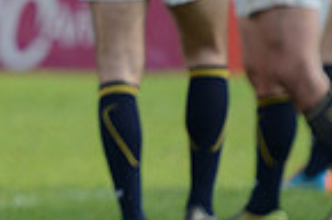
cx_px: -238
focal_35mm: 963
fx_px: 8862
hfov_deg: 2.1
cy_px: -166
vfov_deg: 1.4
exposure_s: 1/800
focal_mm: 240
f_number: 4
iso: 320
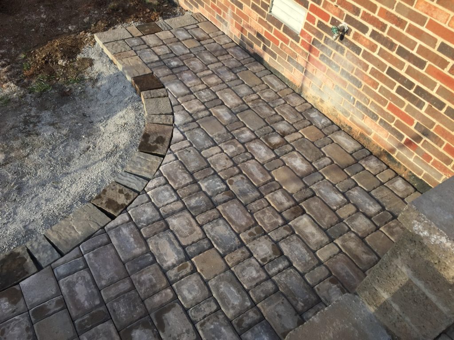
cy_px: 170
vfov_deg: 48.2
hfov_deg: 61.7
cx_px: 227
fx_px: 380
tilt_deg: -47.9
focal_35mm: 29
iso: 32
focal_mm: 4.15
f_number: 2.2
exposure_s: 1/412
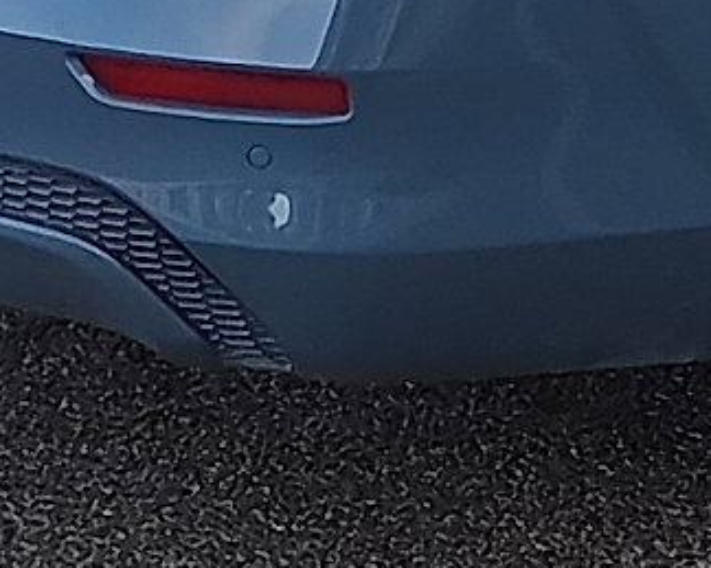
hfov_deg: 9.0
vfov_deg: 7.2
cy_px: -296
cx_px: 836
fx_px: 4460
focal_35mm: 212
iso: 25
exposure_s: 1/833
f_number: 1.8
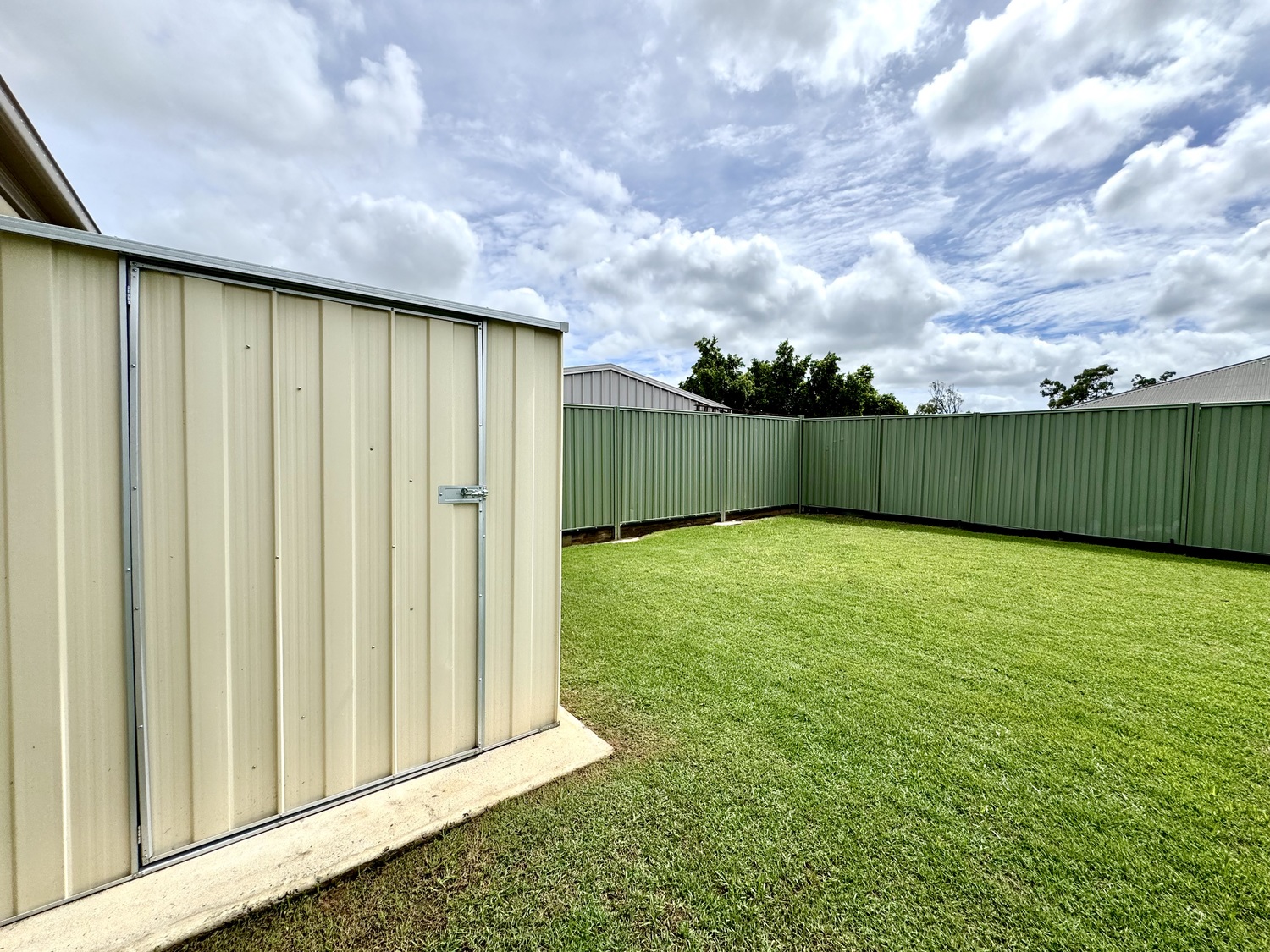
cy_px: 476
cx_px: 635
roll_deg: -0.1
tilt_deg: -1.5
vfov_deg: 85.7
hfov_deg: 102.1
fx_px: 514
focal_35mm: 14
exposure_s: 1/3106
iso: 50
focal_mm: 2.22
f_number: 2.2
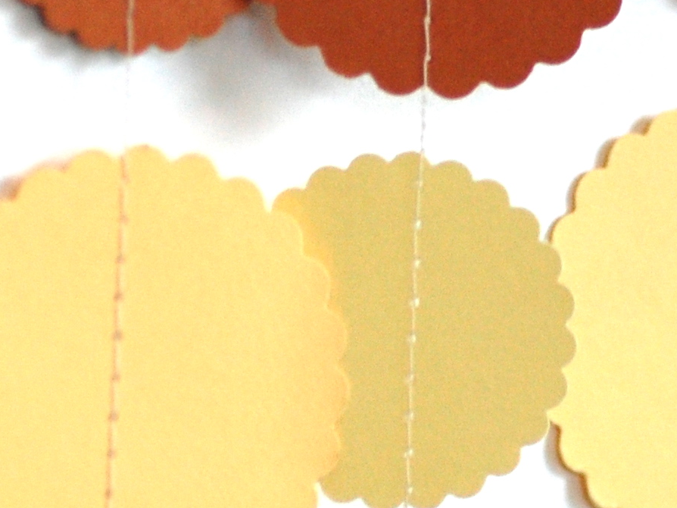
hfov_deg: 6.8
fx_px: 5690
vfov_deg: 5.1
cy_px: 390
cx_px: 129
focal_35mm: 291
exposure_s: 1/125
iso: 720
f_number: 3.3
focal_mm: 60
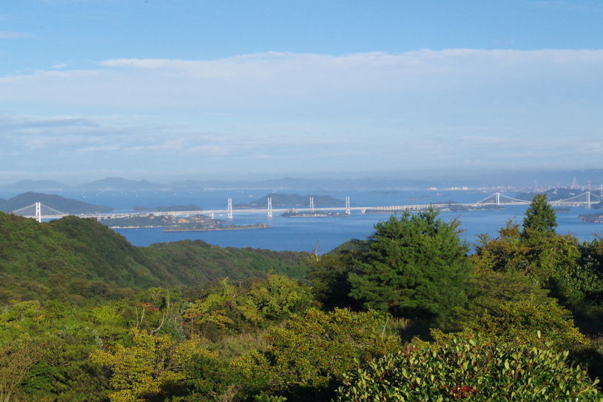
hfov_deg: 24.8
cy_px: 201
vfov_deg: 16.6
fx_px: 1373
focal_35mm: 82
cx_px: 302
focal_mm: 55
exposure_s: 1/640
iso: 1600
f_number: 20
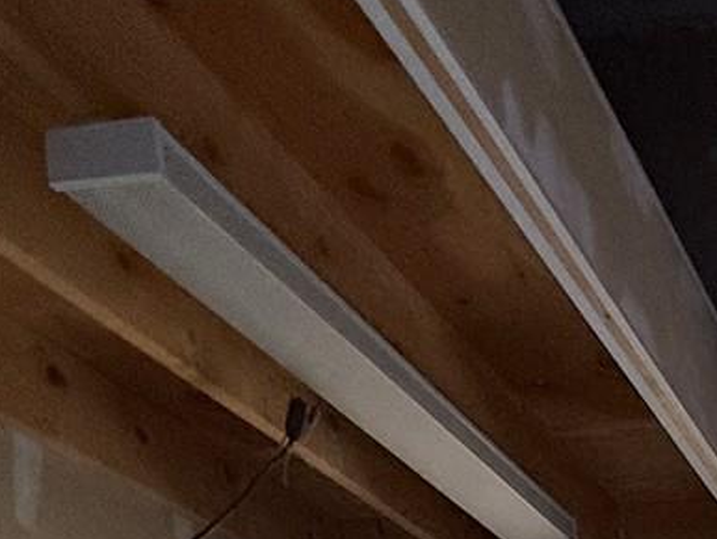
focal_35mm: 58
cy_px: 1069
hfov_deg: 28.0
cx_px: 910
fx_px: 1202
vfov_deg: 17.9
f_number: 2.2
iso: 250
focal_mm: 2.22
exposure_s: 1/99
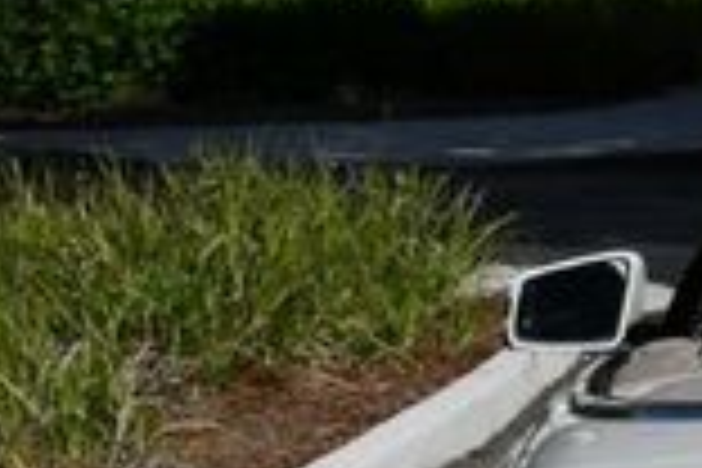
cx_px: 1120
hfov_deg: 7.9
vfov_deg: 5.4
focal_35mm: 254
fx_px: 4953
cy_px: 650
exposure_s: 1/500
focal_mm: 31
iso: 100
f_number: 11
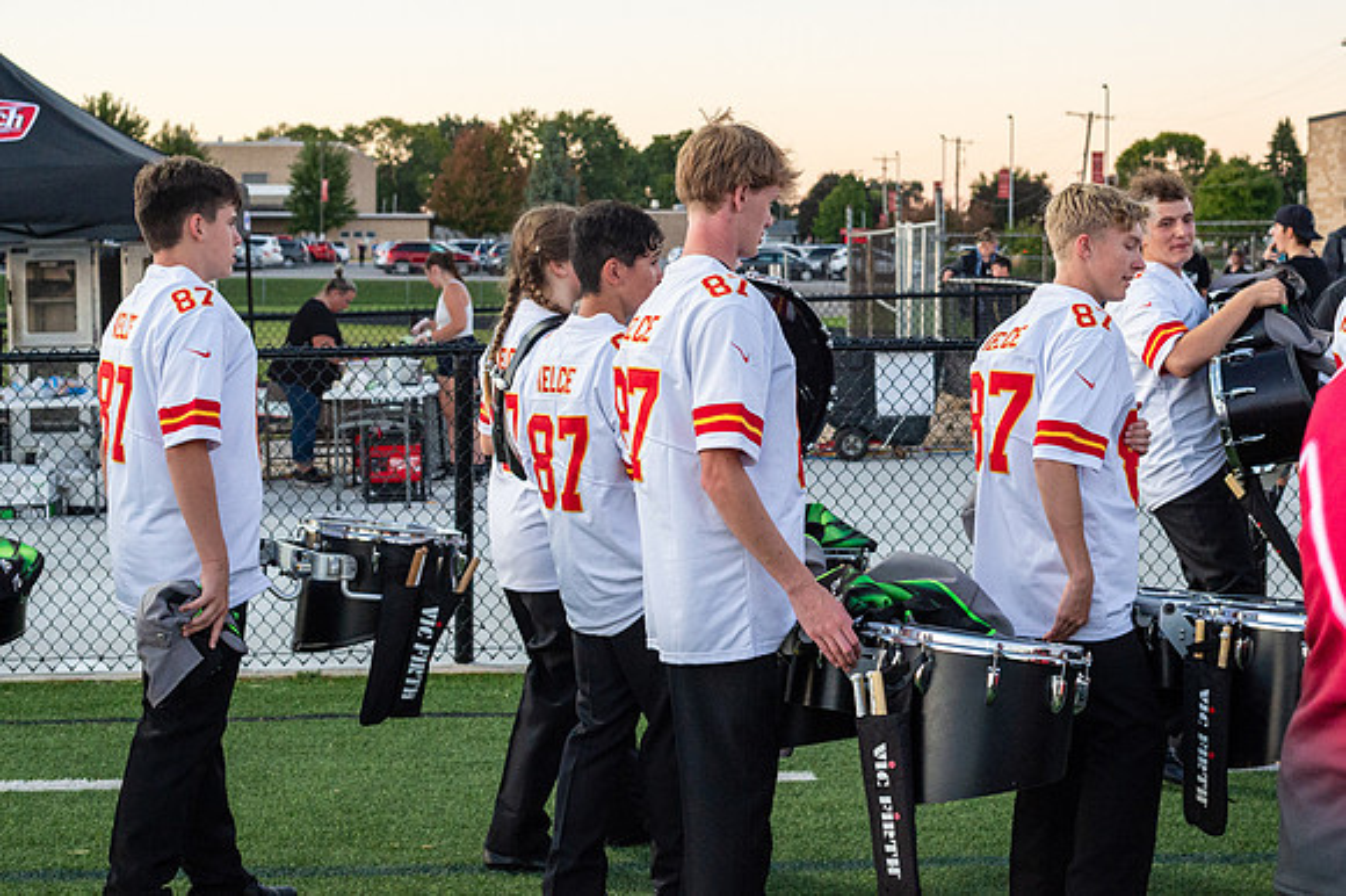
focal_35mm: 65
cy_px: 321
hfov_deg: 31.0
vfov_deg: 20.9
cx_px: 752
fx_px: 2421
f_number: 5.6
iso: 1600
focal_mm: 50
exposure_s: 1/400
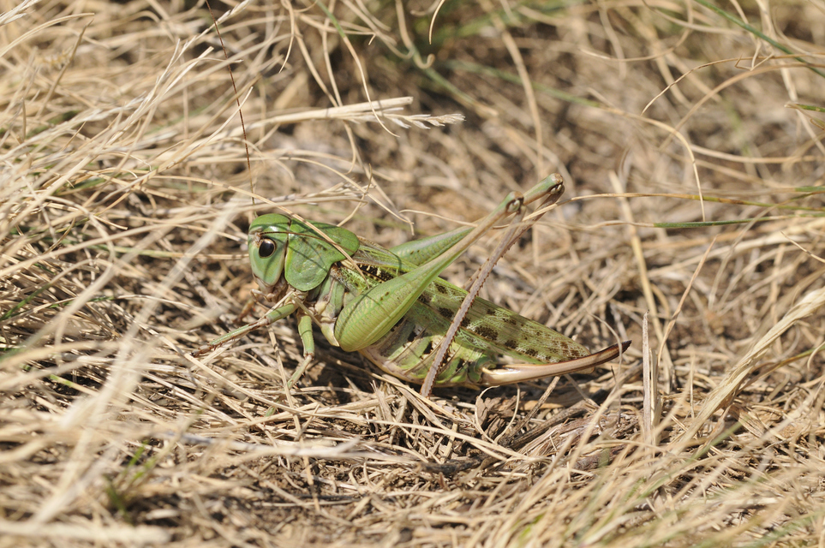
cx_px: 412
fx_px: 3606
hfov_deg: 13.1
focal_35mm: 158
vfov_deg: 8.7
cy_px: 274
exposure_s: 1/1000
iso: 640
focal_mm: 105
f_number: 13
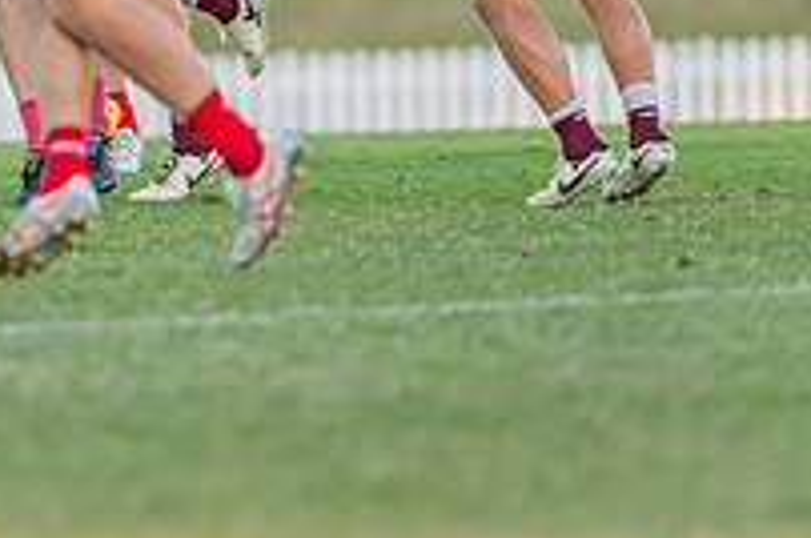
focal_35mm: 1209
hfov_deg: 1.7
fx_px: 27193
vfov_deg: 1.1
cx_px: -112
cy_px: -187
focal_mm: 420
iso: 1600
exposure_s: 1/1000
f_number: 4
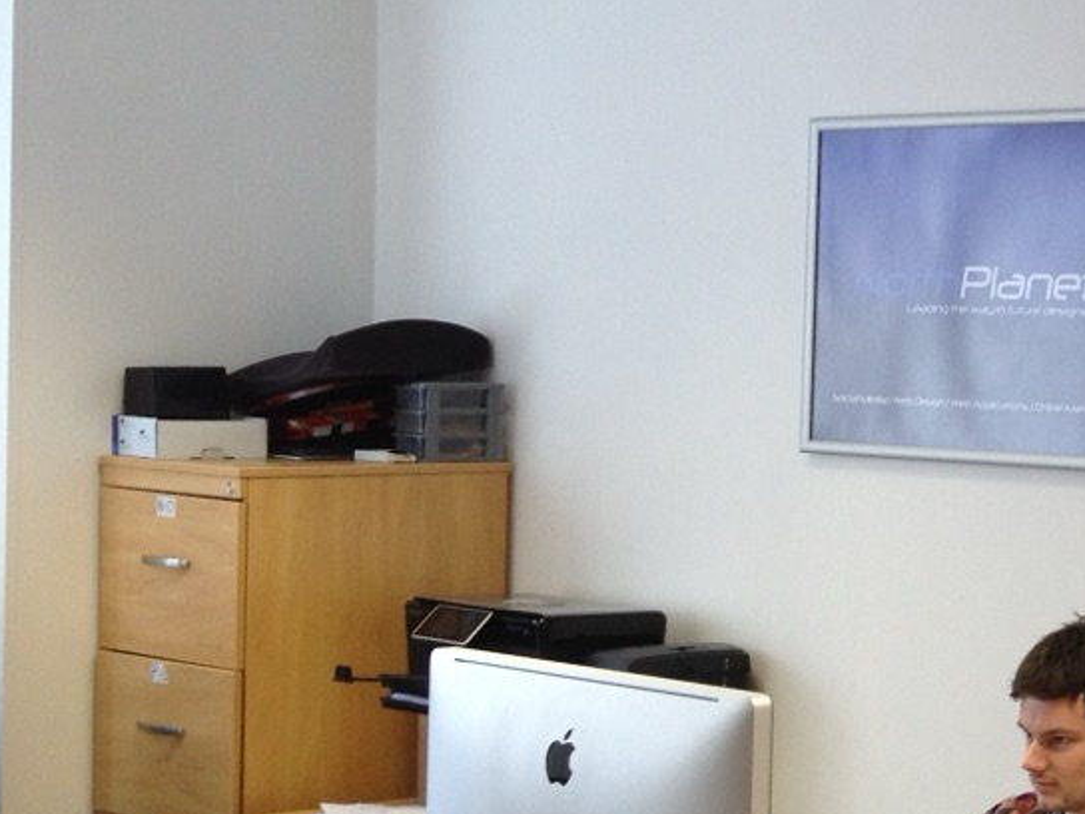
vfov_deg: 14.4
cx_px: 1444
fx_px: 3228
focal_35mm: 103
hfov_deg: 17.8
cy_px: 461
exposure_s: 1/33
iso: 64
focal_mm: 4.28
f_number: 2.4
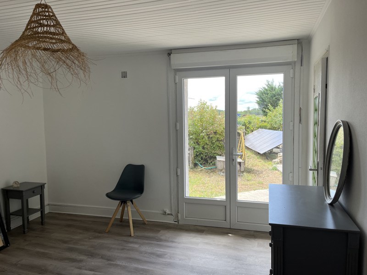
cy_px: 138
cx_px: 184
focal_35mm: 26
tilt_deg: -4.7
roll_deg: +2.1
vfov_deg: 53.1
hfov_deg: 67.3
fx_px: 276
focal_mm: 5.1
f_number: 1.6
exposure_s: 1/316
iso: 50
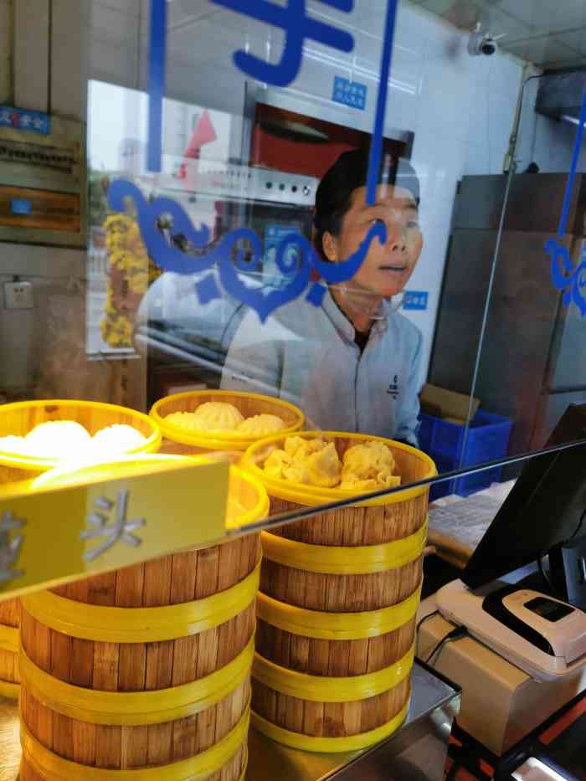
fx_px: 609
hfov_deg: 51.4
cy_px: 390
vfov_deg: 65.3
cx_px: 293
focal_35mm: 27
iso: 160
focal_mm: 5.56
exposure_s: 1/50
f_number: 1.6
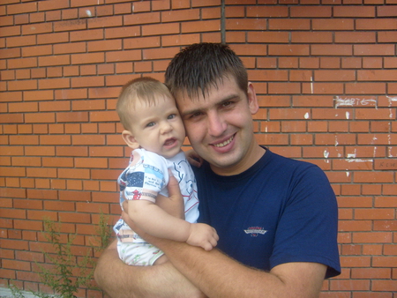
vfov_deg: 40.7
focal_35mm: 35
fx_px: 402
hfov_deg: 52.6
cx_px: 198
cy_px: 149
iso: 80
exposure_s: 1/60
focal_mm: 5.8
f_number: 7.1
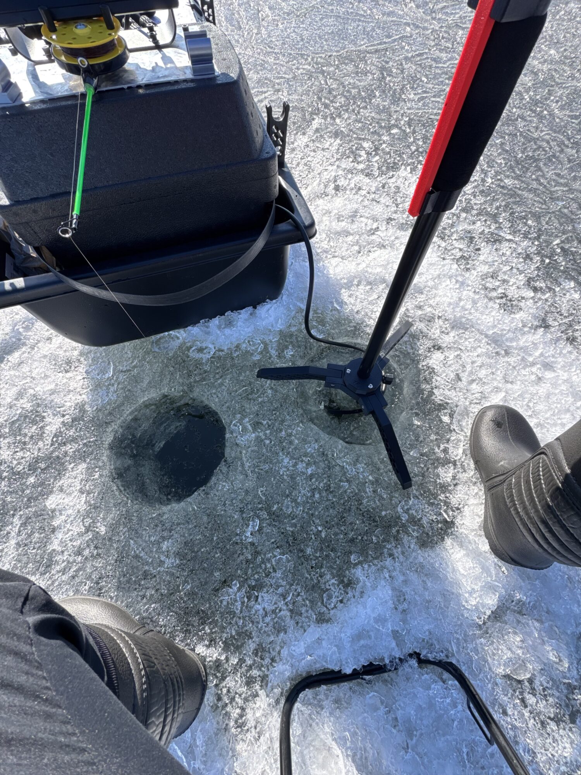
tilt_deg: -63.8
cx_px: 290
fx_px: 313
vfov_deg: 102.1
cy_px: 388
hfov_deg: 85.7
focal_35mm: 14
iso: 40
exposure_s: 1/337
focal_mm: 2.22
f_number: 2.2
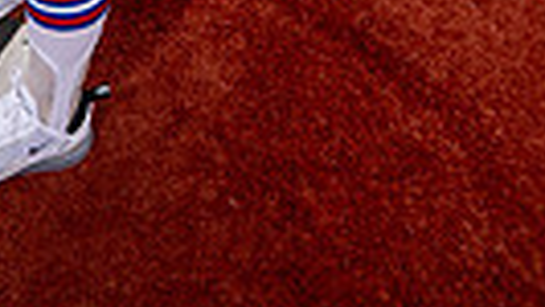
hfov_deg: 21.5
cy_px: -512
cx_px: 217
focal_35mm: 99
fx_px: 1432
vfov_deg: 10.1
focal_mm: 28
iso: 100
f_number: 8
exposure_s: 1/250
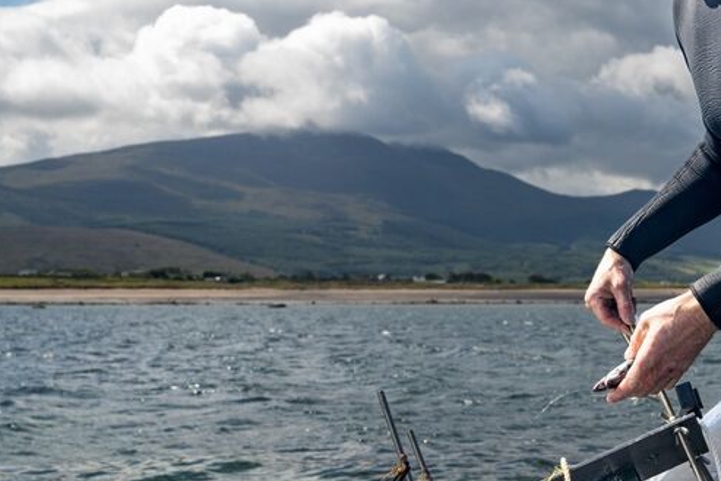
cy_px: 156
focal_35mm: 73
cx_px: 613
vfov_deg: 18.6
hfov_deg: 27.0
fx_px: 1462
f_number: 5.6
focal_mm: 30
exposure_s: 1/500
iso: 160
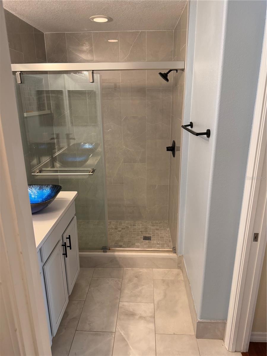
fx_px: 247
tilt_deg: -16.5
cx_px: 134
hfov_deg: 56.8
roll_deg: +0.6
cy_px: 178
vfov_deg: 71.6
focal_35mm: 24
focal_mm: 6.76
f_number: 1.78
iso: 320
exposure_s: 1/120
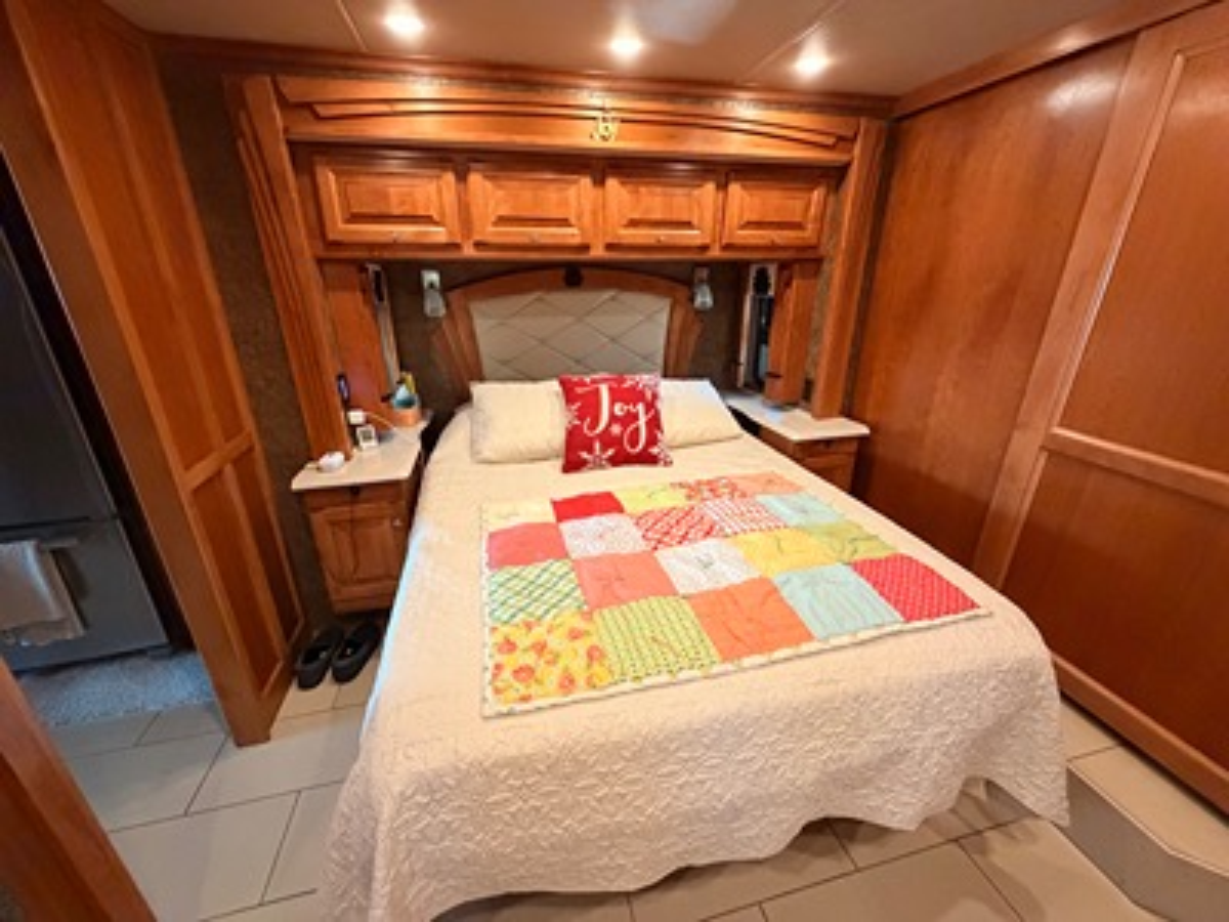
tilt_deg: -20.3
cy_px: 461
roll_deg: +1.2
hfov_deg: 102.1
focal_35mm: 14
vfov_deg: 85.7
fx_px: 497
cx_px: 614
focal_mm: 2.22
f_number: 2.2
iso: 800
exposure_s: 1/60
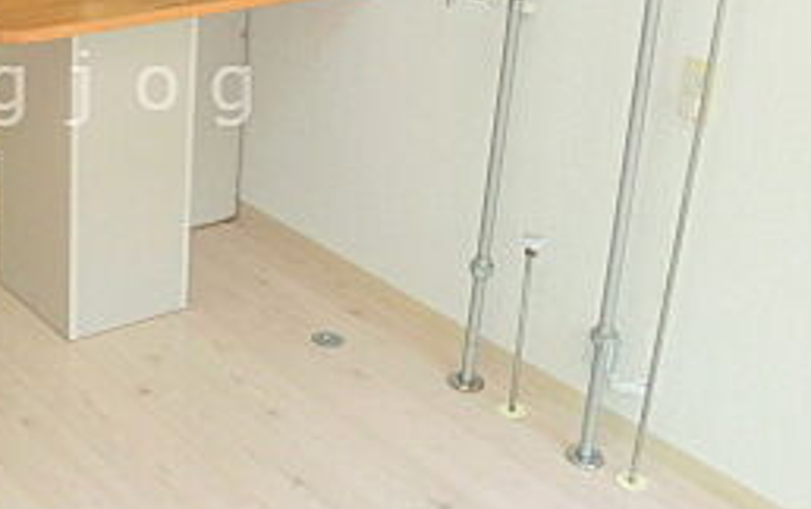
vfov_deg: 20.4
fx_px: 1394
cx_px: 53
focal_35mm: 63
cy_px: 88
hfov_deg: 30.7
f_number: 3
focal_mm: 4.24
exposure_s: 1/125
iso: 160
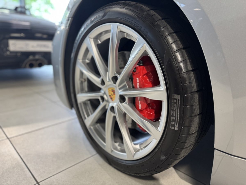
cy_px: 92
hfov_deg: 71.6
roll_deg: -0.5
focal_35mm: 24
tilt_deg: -14.7
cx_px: 123
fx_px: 171
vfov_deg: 56.8
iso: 100
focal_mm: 6.76
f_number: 1.78
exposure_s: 1/50
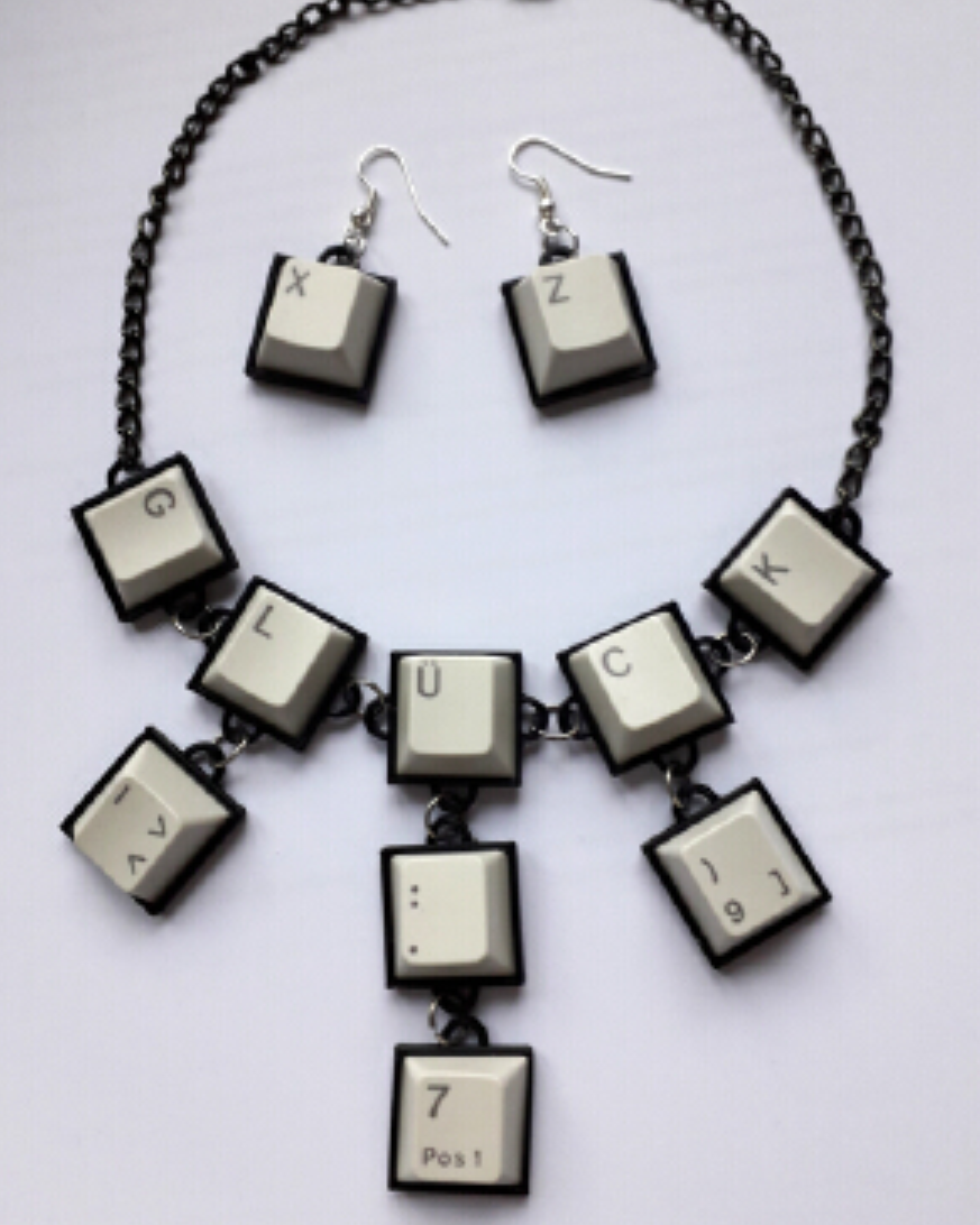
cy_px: 586
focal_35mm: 29
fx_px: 1052
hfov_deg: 50.0
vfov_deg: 60.4
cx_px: 498
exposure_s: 1/50
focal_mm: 3.6
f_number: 1.9
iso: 100
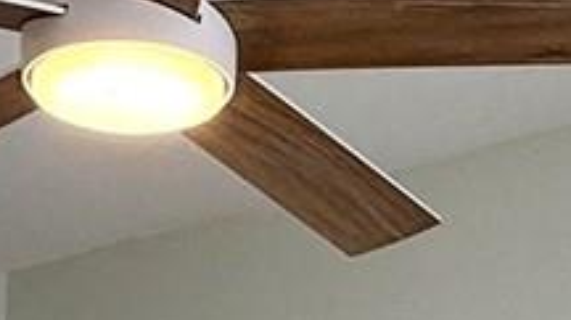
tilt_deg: -0.2
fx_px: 1709
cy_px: 780
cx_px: 286
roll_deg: -0.7
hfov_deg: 19.0
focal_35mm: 113
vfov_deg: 9.5
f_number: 2.2
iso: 64
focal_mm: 2.22
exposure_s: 1/170
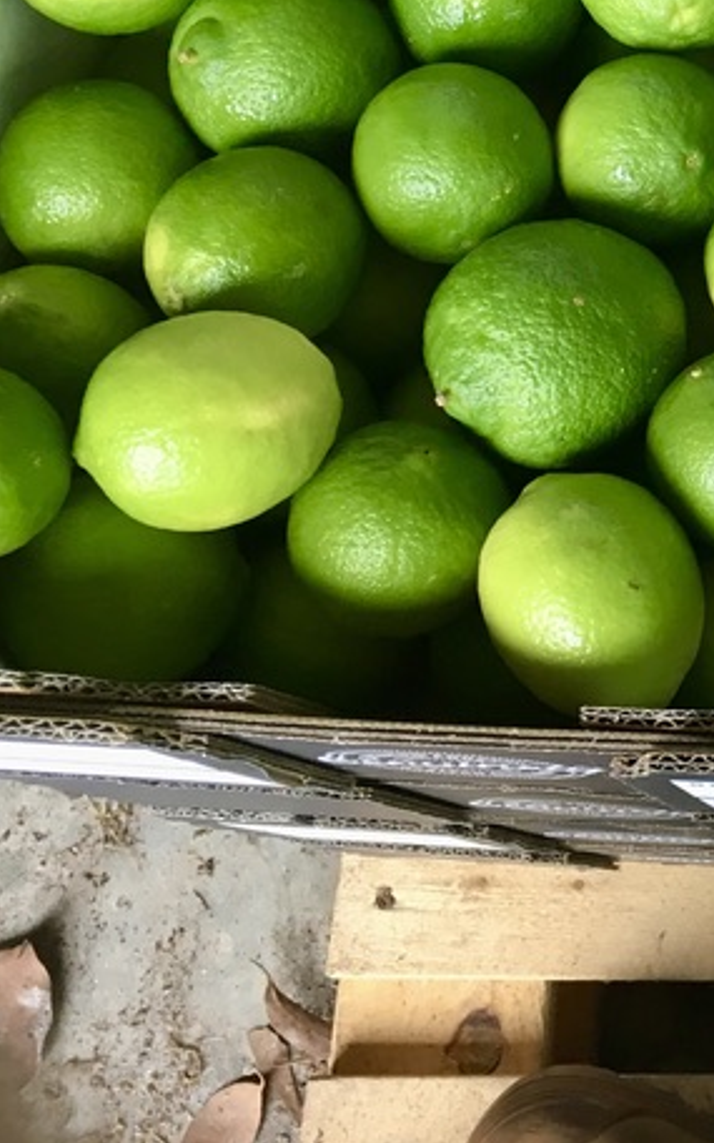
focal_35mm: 69
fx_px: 2148
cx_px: 1080
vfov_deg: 29.1
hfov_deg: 17.0
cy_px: 226
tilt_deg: -71.2
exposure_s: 1/33
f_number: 2.2
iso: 50
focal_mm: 4.15
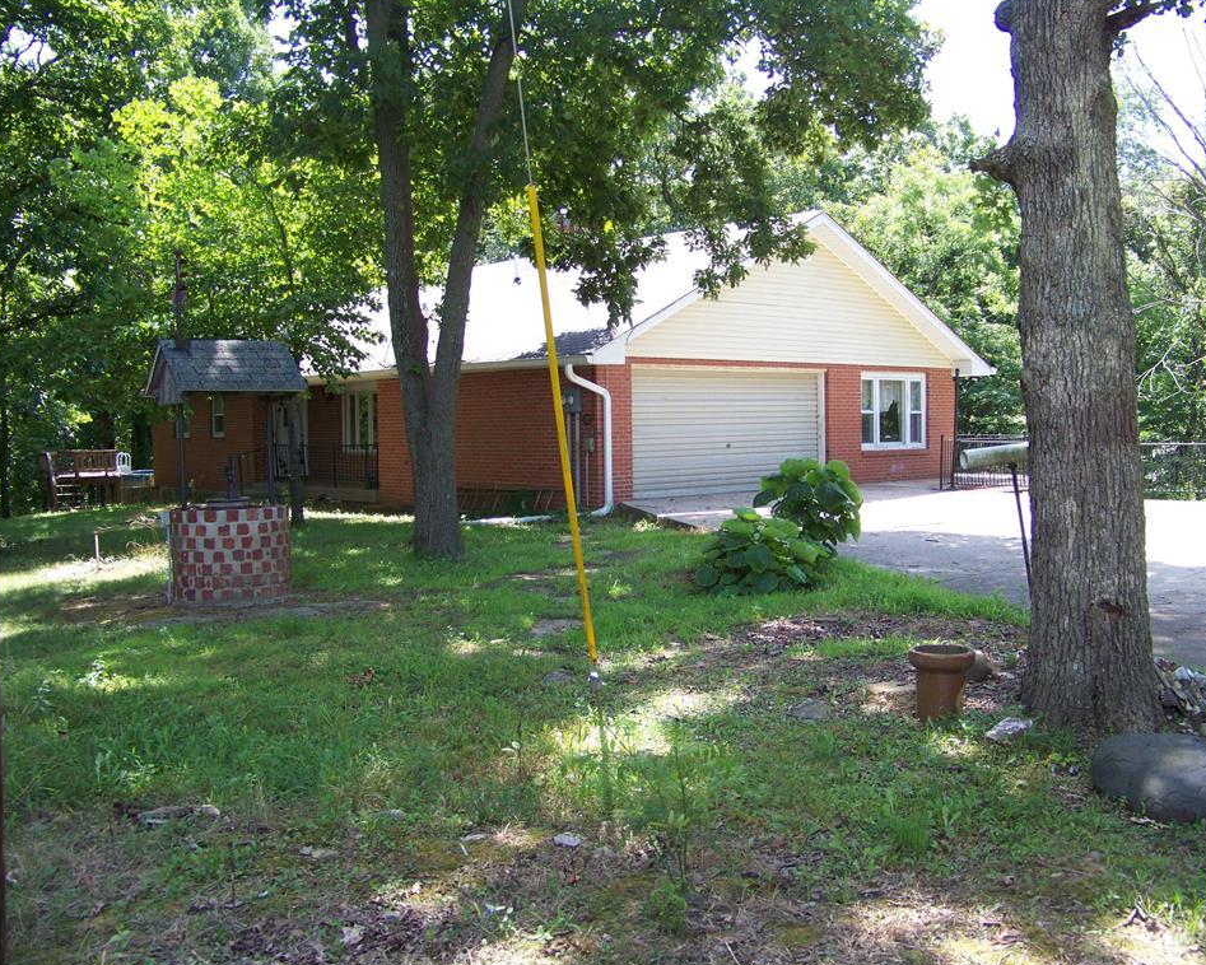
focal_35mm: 38
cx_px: 644
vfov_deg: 39.2
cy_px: 481
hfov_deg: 47.9
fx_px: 1357
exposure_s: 1/125
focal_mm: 5.85
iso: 64
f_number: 2.8
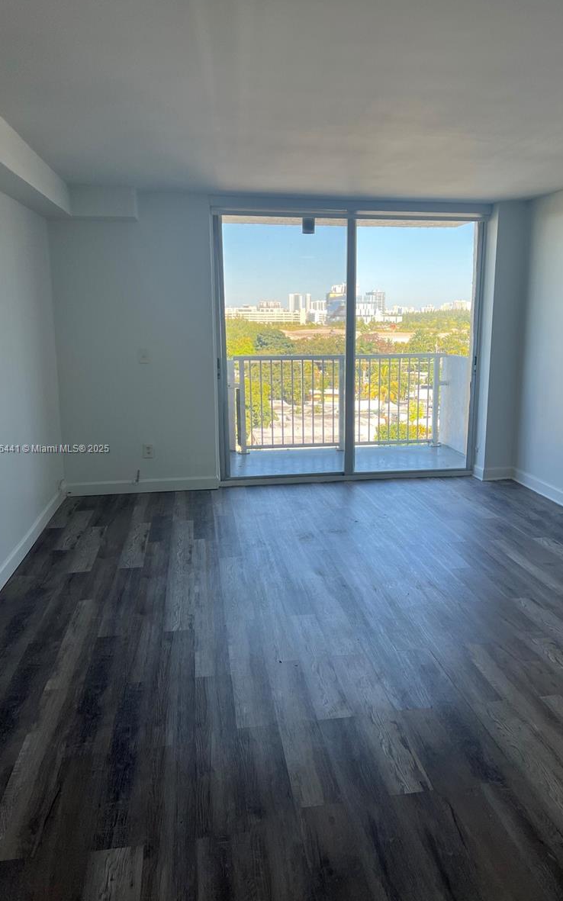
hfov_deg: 44.5
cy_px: 449
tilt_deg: -10.0
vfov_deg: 66.5
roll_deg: +0.0
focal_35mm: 28
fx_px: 687
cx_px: 313
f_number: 1.5
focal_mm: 5.7
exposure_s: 1/513
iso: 50
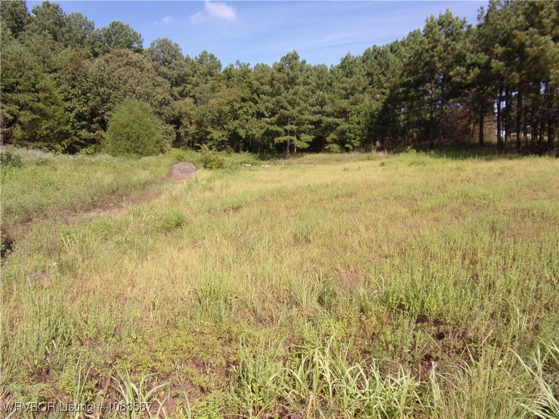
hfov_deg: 71.6
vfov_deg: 56.8
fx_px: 388
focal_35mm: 24
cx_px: 280
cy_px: 210
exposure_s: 1/750
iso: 80
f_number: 3.3
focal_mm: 4.3
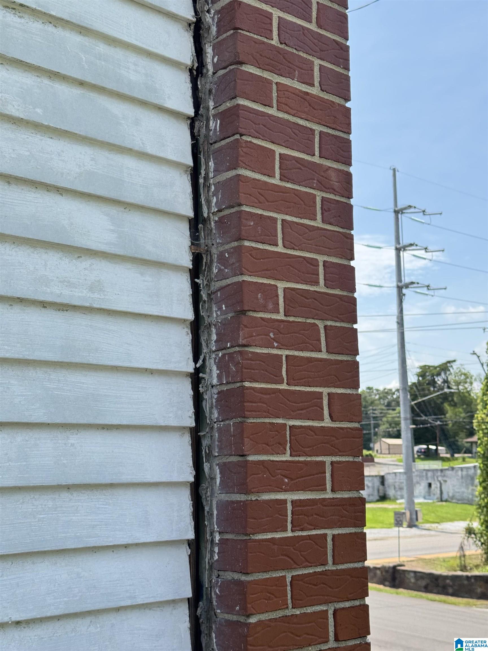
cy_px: 326
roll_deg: +1.1
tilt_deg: +6.5
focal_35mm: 48
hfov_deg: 30.3
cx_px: 244
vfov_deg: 39.7
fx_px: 902
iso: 64
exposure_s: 1/1681
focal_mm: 6.76
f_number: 1.78
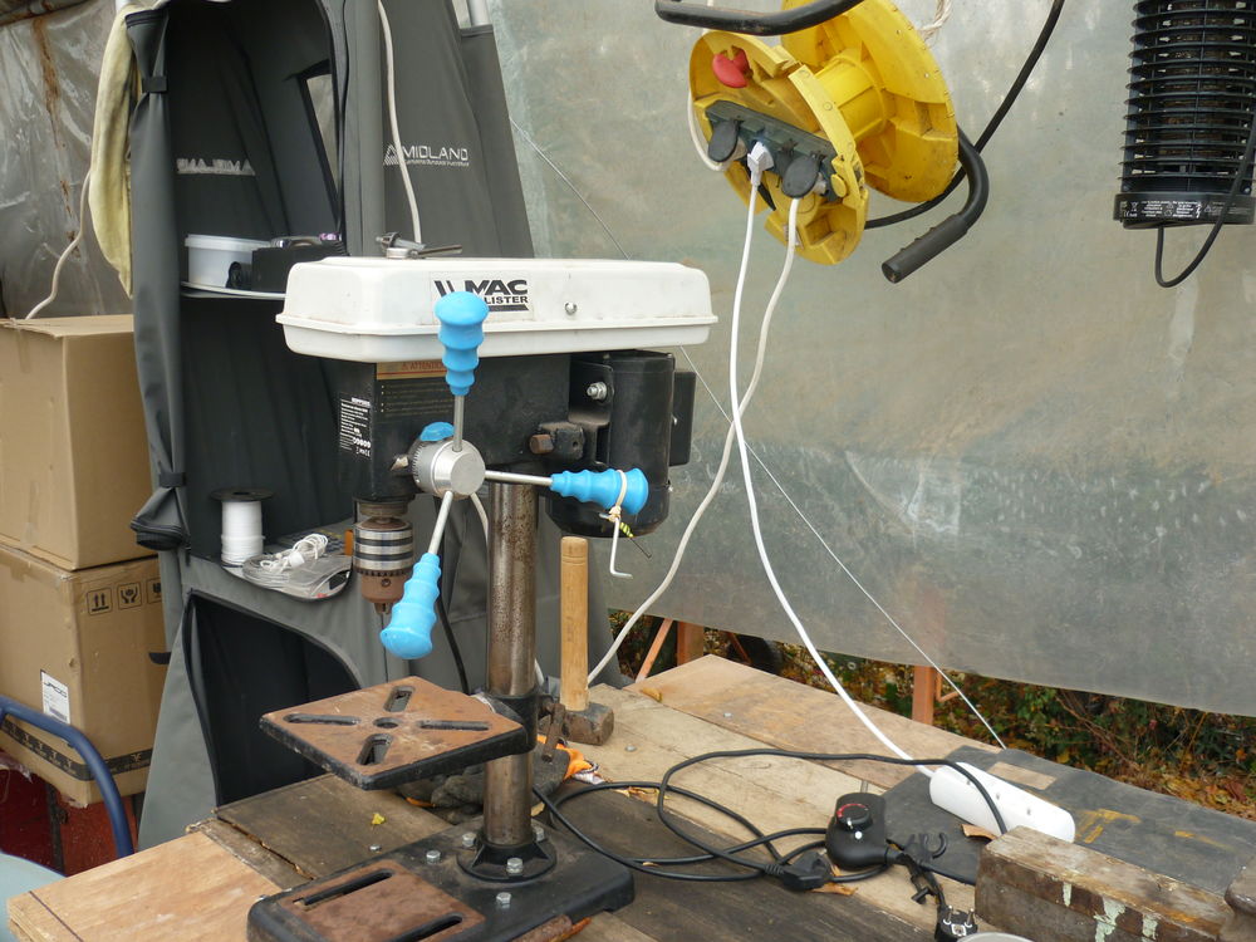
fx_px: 1197
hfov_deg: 55.4
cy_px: 471
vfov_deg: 42.9
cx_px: 628
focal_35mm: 33
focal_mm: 5.5
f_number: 2.8
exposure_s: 1/50
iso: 80
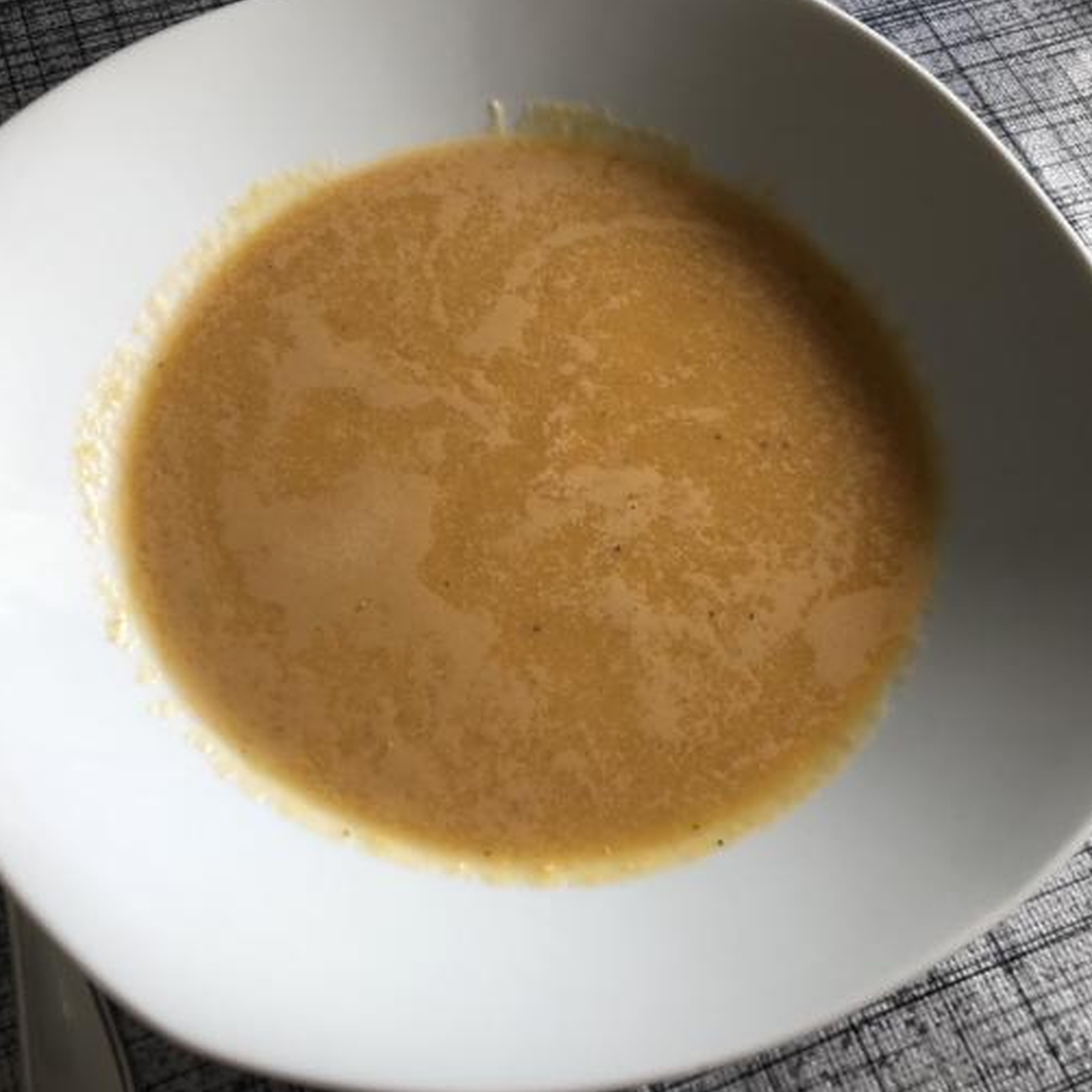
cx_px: 535
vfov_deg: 48.5
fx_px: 1213
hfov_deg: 48.4
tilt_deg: -65.0
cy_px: 550
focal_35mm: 34
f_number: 1.8
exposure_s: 1/30
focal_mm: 3.99
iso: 32
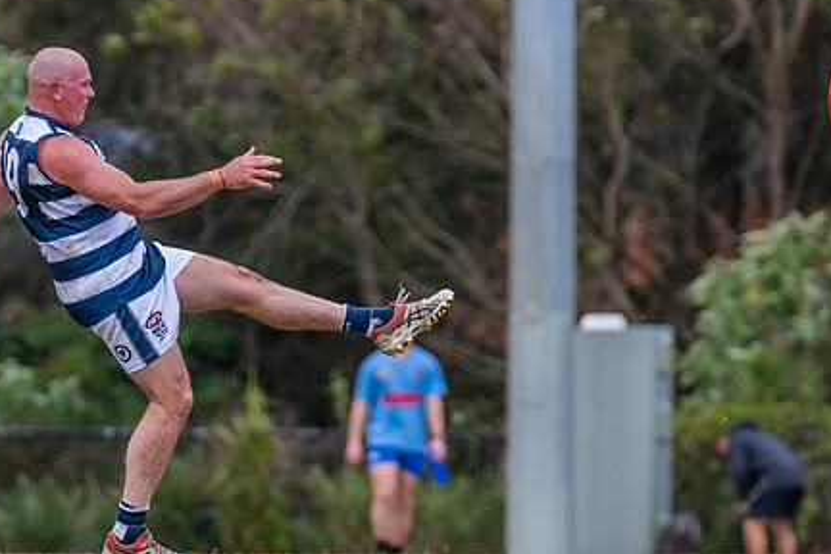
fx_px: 15534
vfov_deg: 2.0
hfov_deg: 3.1
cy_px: 257
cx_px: 119
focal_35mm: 673
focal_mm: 330
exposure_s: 1/2000
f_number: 5
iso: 800
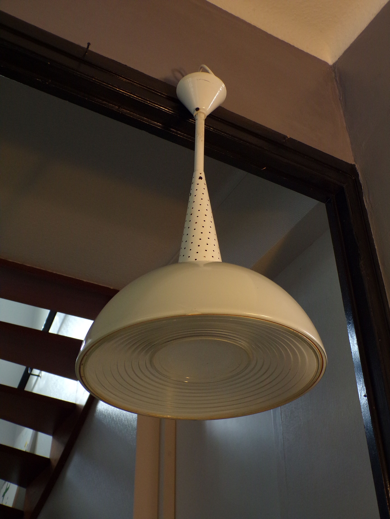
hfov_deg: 38.7
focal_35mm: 37
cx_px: 195
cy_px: 260
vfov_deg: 50.1
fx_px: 556
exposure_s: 1/34
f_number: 3.3
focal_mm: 6.6
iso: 200
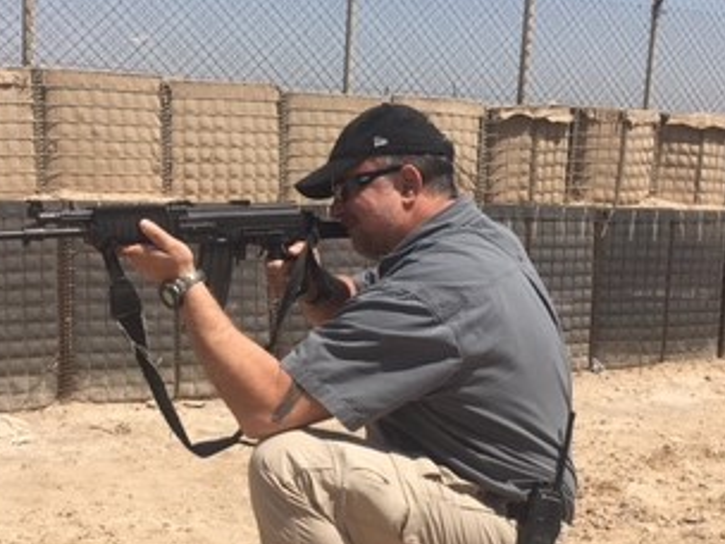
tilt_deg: -8.7
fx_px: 1026
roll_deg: -0.8
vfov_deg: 29.6
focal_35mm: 49
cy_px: 338
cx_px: 386
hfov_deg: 38.9
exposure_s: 1/2331
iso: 25
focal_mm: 4.15
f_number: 2.2
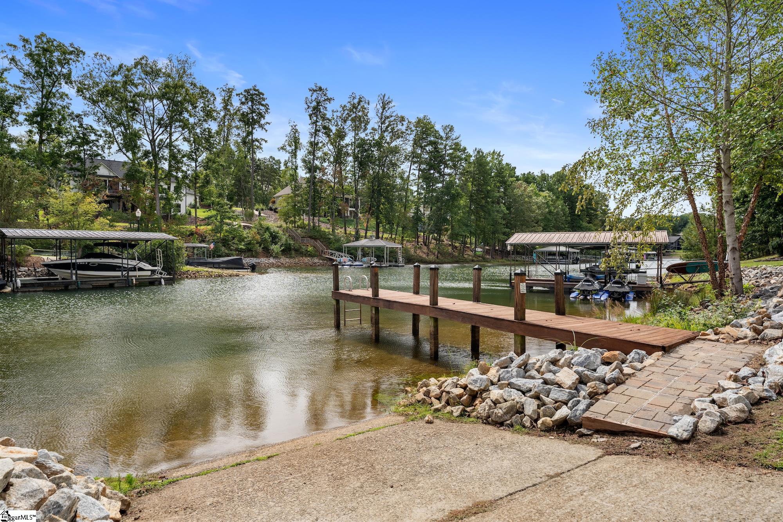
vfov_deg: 61.7
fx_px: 437
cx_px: 392
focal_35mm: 20
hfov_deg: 83.7
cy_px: 261
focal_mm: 20.1
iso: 400
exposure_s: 1/1250
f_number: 5.6
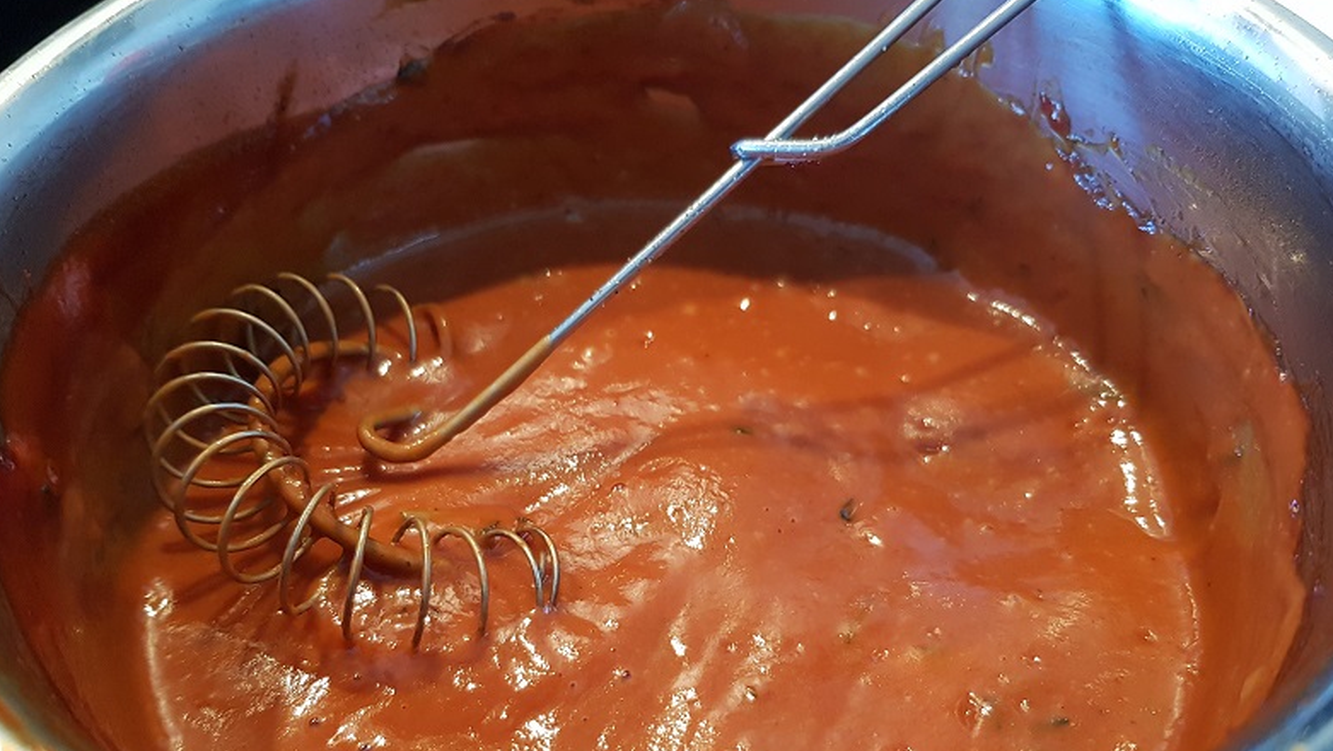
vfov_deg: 39.8
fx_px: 1025
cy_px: 486
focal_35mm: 29
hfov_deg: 66.0
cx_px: 659
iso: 200
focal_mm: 4.2
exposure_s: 1/50
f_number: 1.7
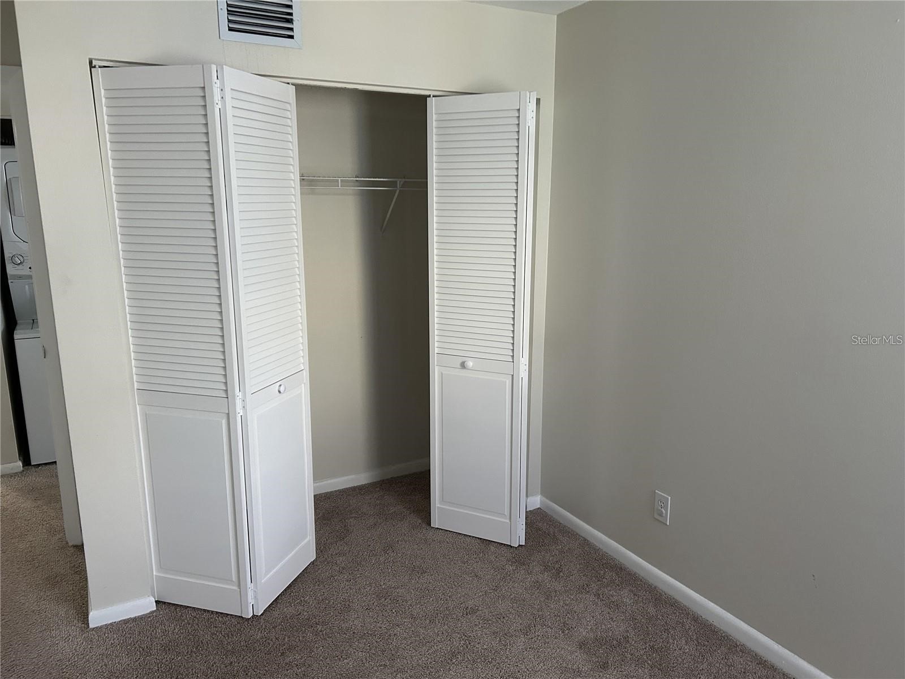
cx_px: 452
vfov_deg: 53.1
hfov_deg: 67.3
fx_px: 680
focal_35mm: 26
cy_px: 340
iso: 250
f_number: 1.5
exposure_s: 1/60
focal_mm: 5.7
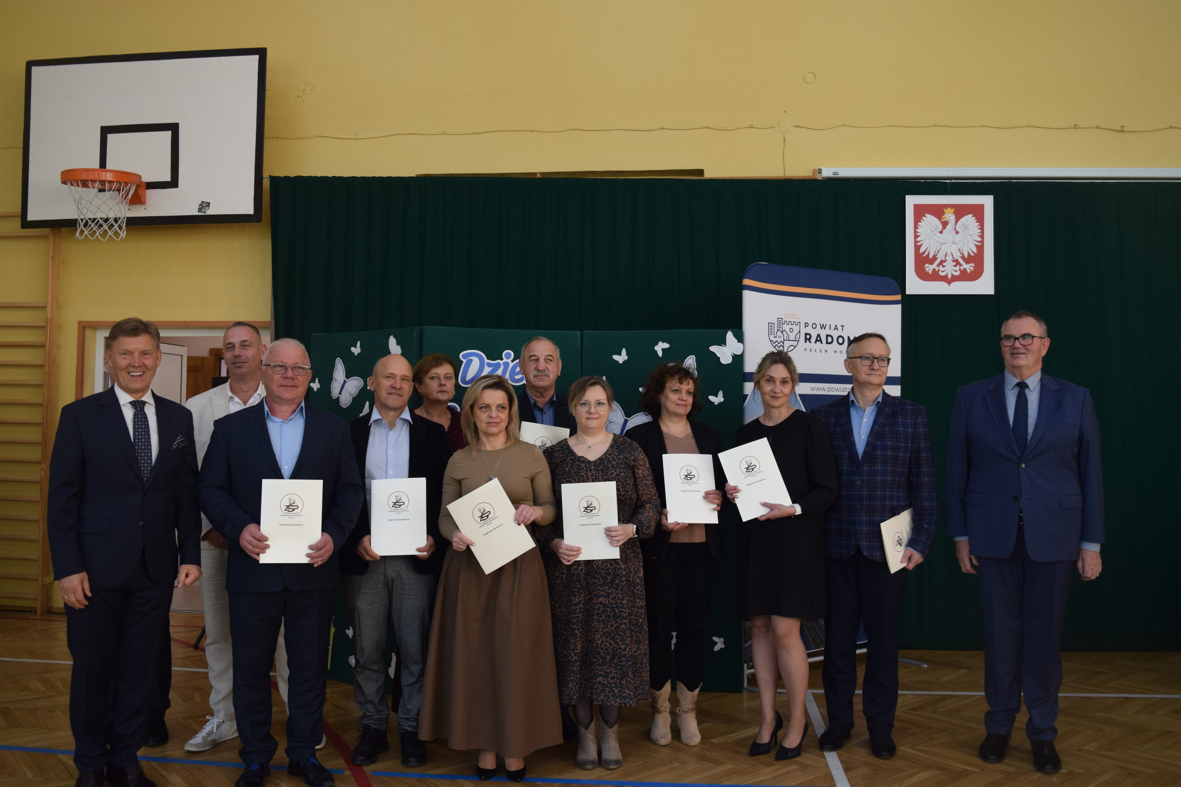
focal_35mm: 30
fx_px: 984
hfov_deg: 61.9
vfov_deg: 43.6
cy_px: 394
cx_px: 590
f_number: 4.5
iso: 400
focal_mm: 20
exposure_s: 1/80
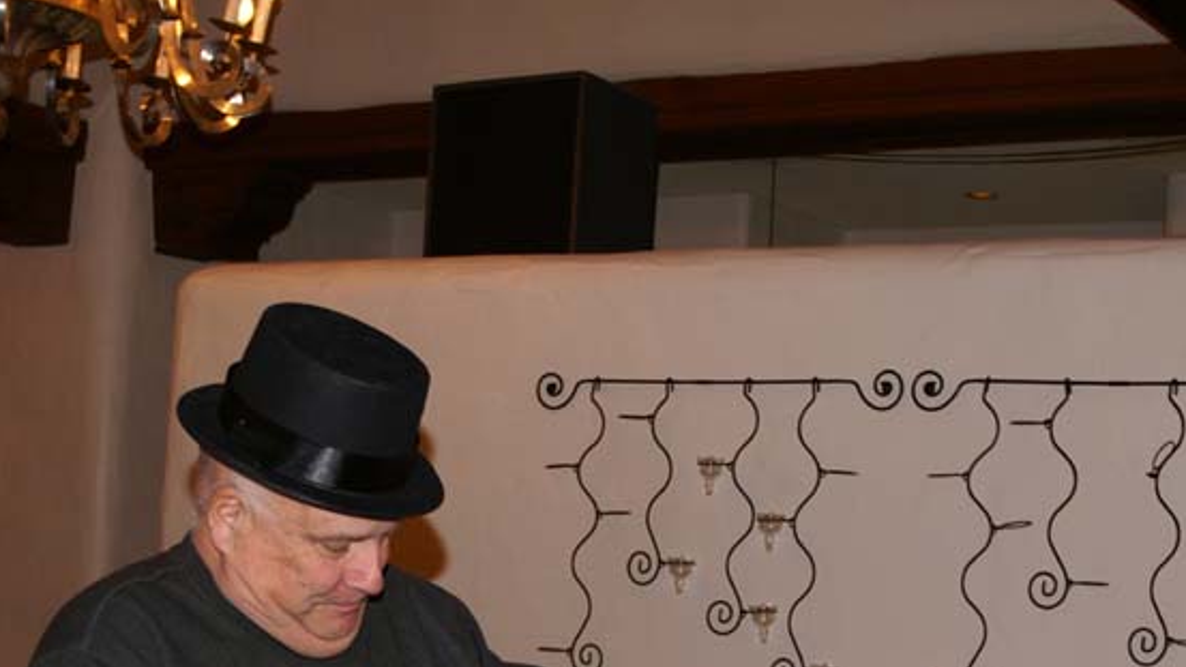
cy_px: 677
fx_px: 2013
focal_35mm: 64
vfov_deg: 18.3
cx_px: 577
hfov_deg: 32.8
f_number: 3.5
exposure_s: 1/60
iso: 200
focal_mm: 22
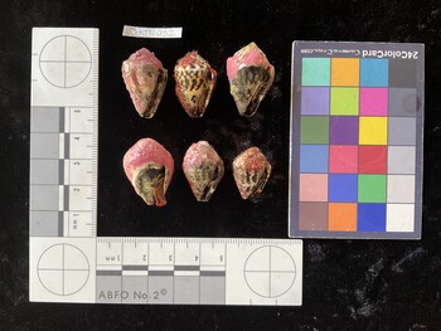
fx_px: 370
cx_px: 220
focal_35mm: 29
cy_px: 166
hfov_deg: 61.6
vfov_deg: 48.3
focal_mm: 3
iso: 80
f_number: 1.8
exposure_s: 1/60
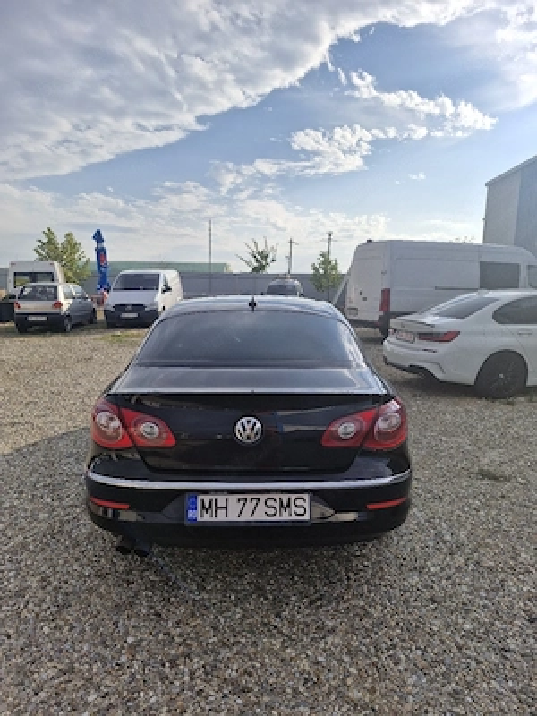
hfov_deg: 58.9
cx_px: 268
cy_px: 358
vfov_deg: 73.9
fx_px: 476
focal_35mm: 23
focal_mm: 5.54
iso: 50
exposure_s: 1/3333
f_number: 1.8
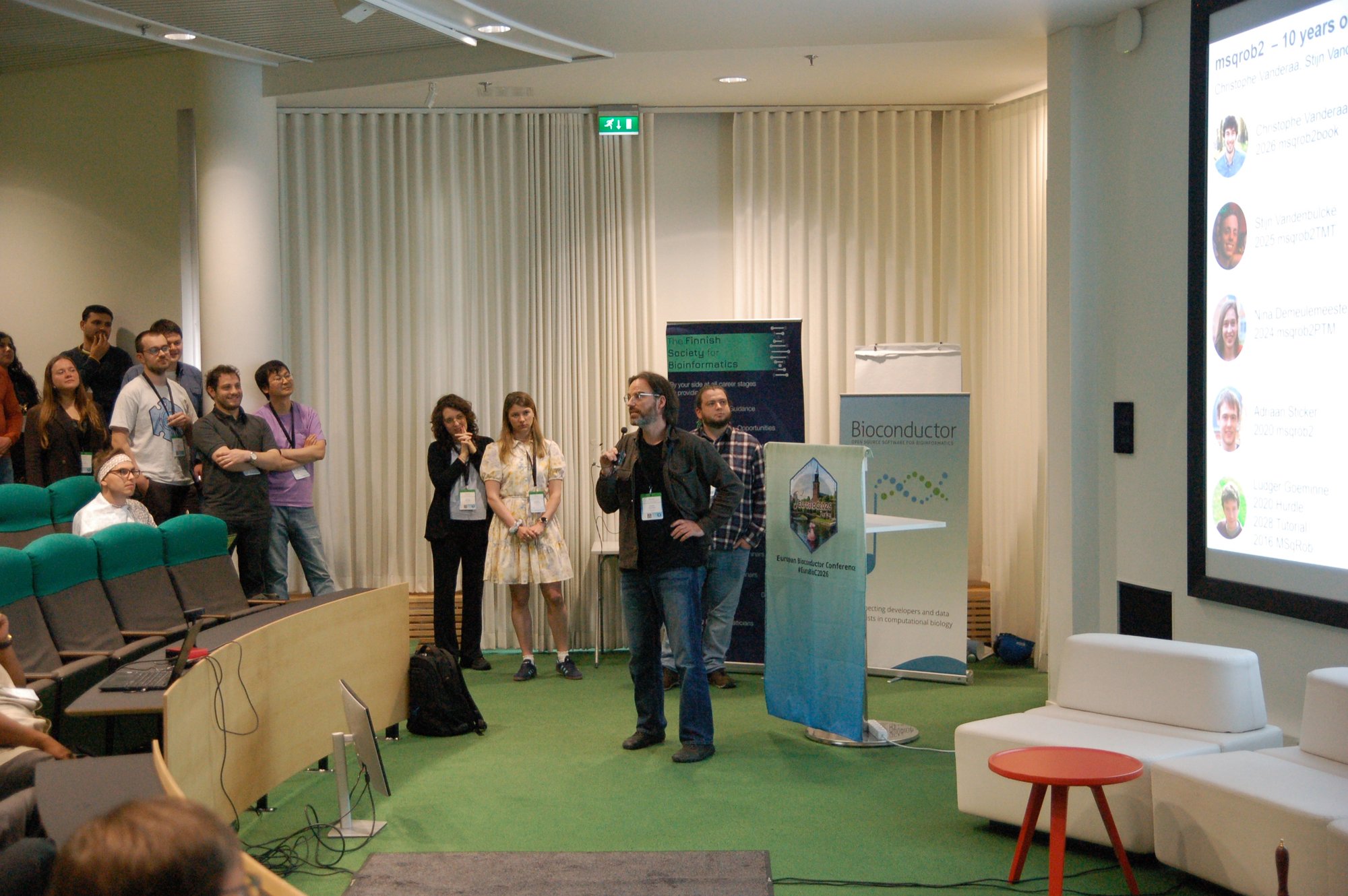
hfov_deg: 41.1
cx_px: 674
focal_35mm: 48
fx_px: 1796
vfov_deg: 28.0
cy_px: 448
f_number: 3.2
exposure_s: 1/125
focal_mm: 32
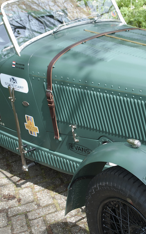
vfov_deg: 23.8
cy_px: 134
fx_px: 554
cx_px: 135
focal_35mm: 87
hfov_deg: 14.8
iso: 400
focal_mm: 32
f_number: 7.1
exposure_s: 1/125
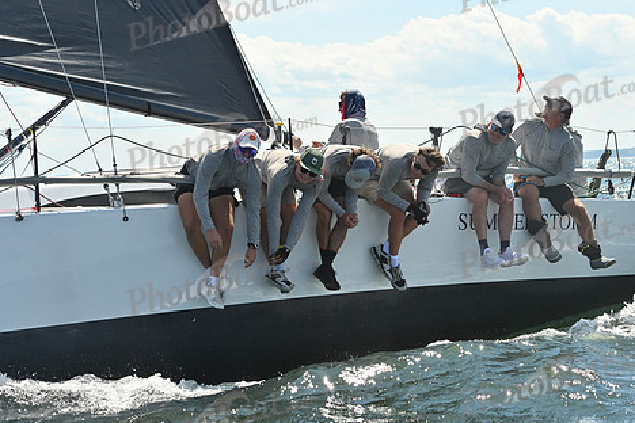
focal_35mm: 93
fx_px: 1640
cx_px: 389
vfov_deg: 14.7
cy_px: 192
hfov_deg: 21.9
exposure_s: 1/1600
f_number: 7.1
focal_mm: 75
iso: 250
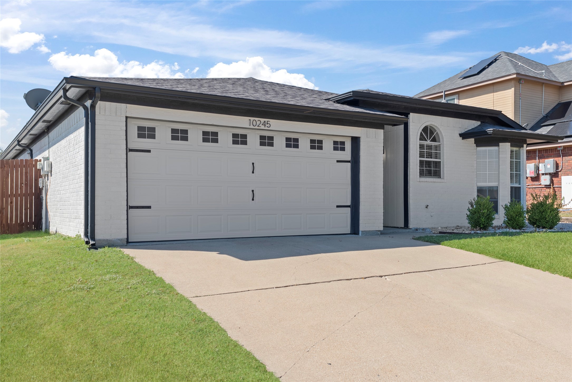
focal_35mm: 32
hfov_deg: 58.7
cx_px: 286
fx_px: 509
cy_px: 191
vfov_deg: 41.2
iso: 125
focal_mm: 32
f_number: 7.1
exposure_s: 1/40
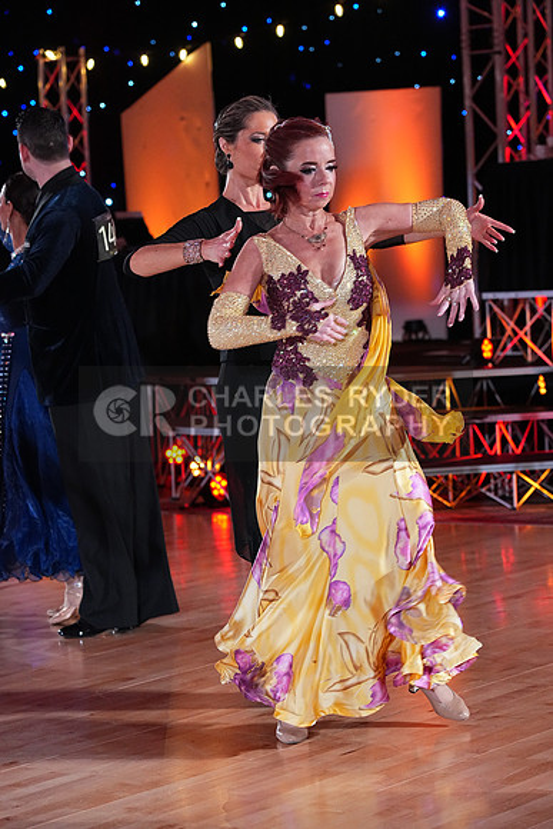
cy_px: 414
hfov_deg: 13.0
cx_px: 276
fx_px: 2418
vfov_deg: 19.5
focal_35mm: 105
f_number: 5
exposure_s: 1/400
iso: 5000
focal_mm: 105
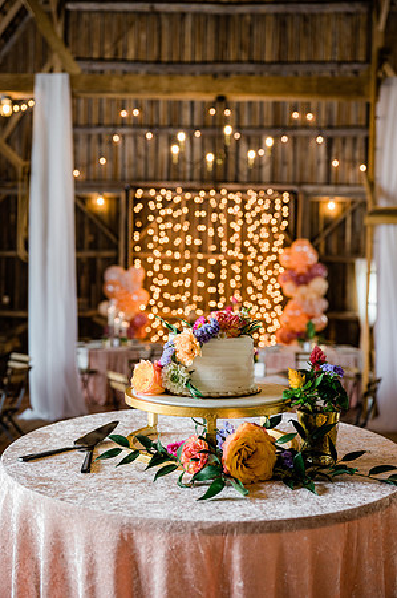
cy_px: 299
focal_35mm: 36
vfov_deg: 53.2
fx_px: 597
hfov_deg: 36.8
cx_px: 198
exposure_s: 1/200
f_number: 3.5
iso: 500
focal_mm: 36
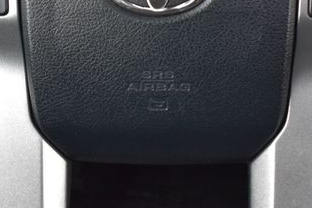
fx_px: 1066
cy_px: 13
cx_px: 162
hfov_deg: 16.7
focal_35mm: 123
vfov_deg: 11.1
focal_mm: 40
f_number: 6.3
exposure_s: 1/15
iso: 800
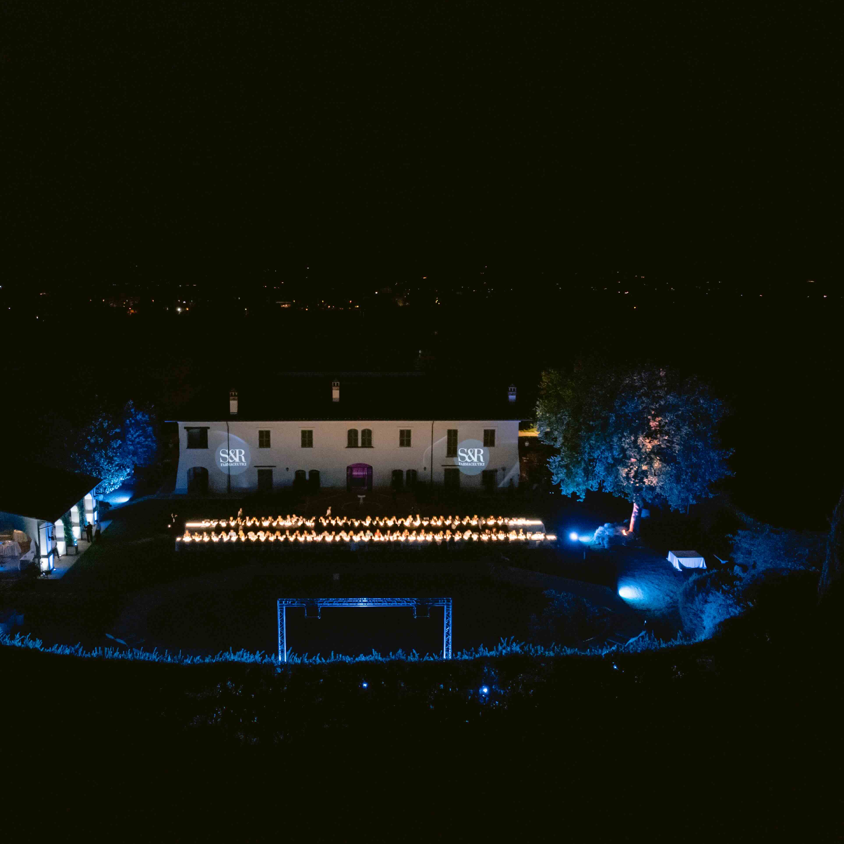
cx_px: 353
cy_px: 424
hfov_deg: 55.4
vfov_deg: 55.6
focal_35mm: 29
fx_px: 800
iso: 6400
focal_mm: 12.29
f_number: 2.8
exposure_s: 1/100
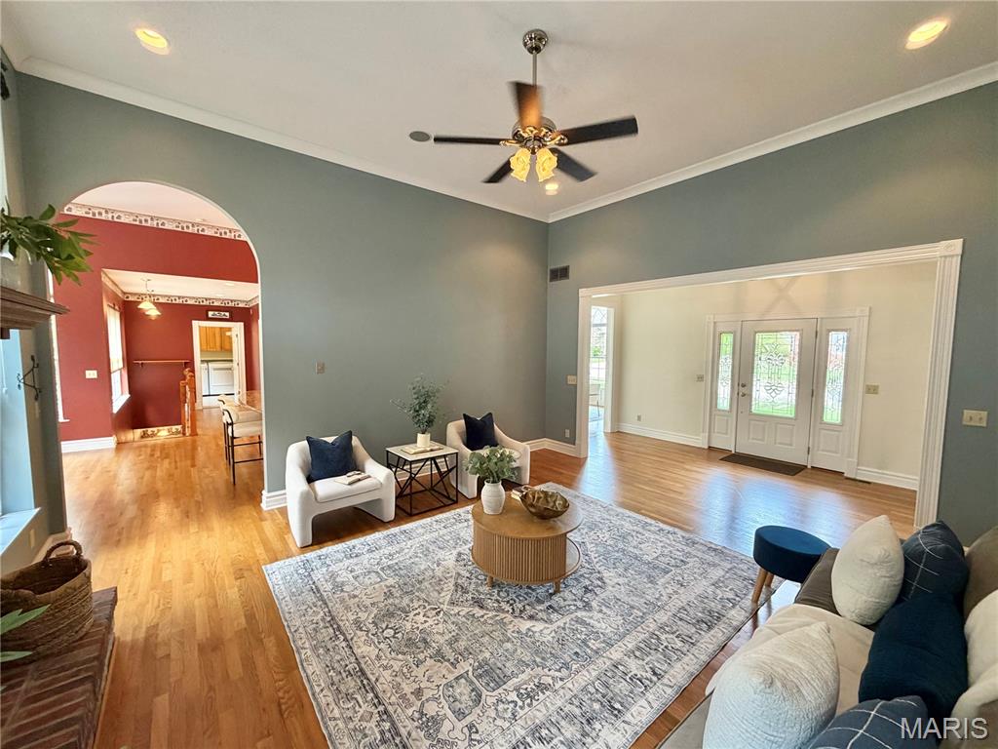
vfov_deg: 85.7
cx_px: 499
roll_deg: -0.6
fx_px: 404
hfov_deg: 102.1
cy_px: 374
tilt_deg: -4.1
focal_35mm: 14
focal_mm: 2.22
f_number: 2.2
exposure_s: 1/60
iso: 250
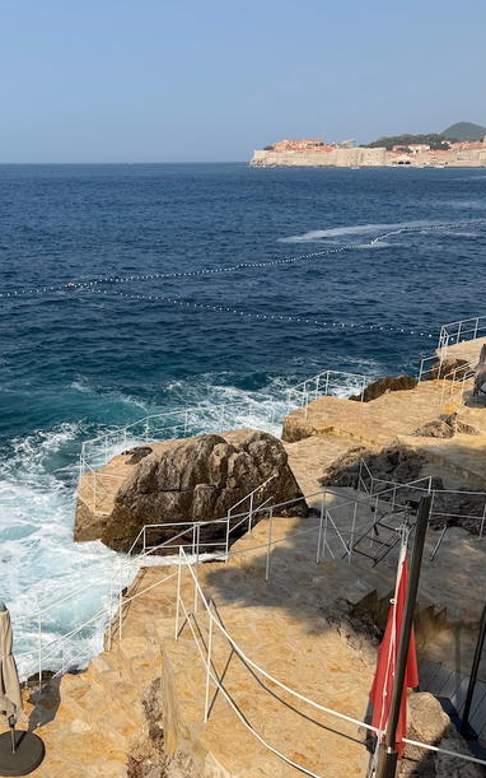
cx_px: 78
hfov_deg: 34.8
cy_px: 399
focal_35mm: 35
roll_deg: +0.2
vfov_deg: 55.3
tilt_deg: -17.9
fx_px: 742
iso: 80
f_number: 1.78
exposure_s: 1/8130
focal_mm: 6.76
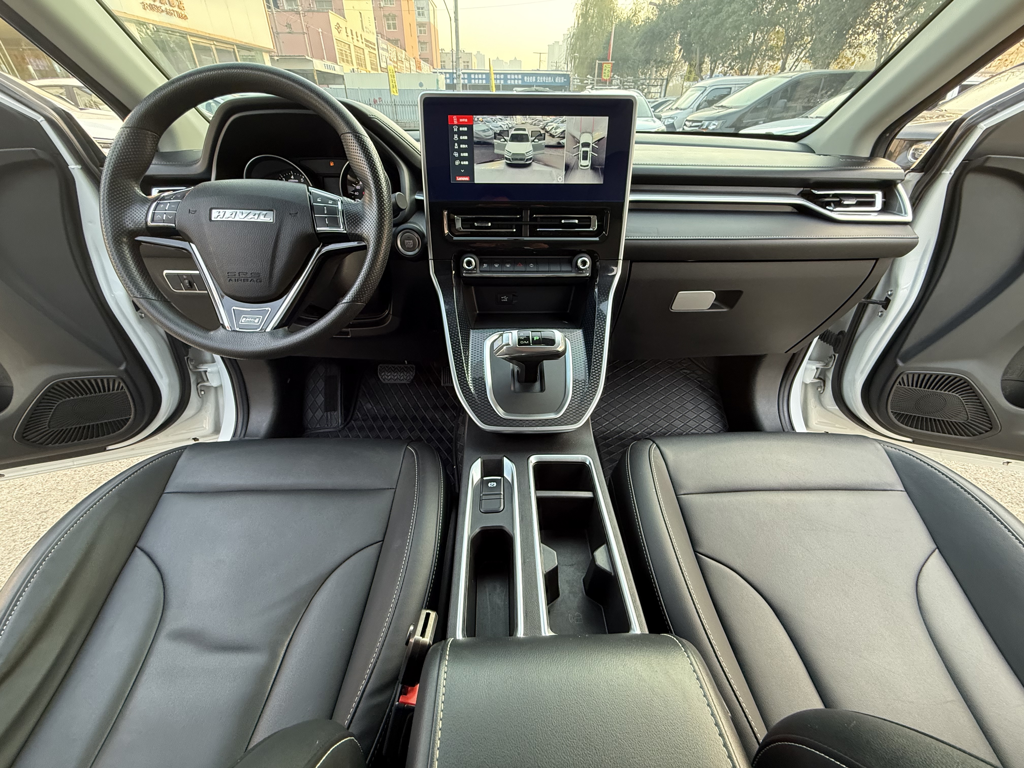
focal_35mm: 14
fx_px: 414
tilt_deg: -35.3
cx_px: 512
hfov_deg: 102.1
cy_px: 384
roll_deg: -0.5
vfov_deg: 85.7
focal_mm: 2.22
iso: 320
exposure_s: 1/92
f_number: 2.2
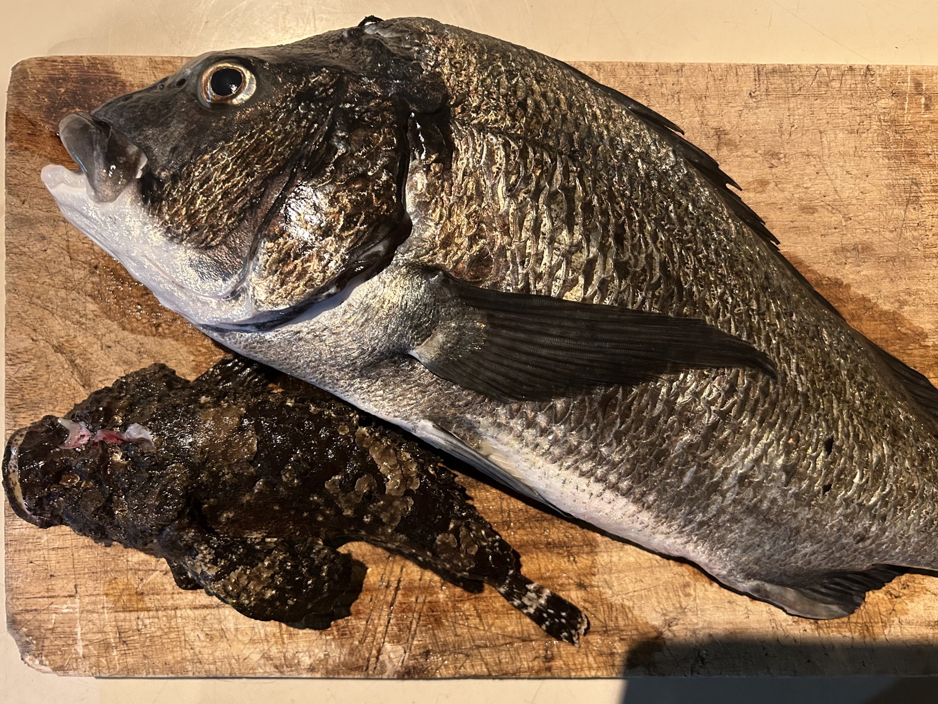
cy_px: 348
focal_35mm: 27
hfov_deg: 65.3
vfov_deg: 51.3
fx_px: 732
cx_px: 465
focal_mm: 5.7
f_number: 1.5
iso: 320
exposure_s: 1/60
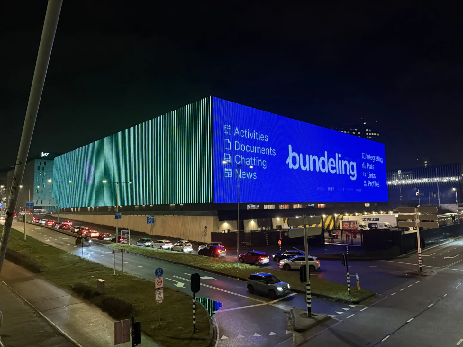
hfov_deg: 71.6
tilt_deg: +7.3
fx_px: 321
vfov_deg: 56.8
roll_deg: +2.2
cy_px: 174
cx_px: 232
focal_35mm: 24
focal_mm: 6.76
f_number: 1.78
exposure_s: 1/33
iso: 640
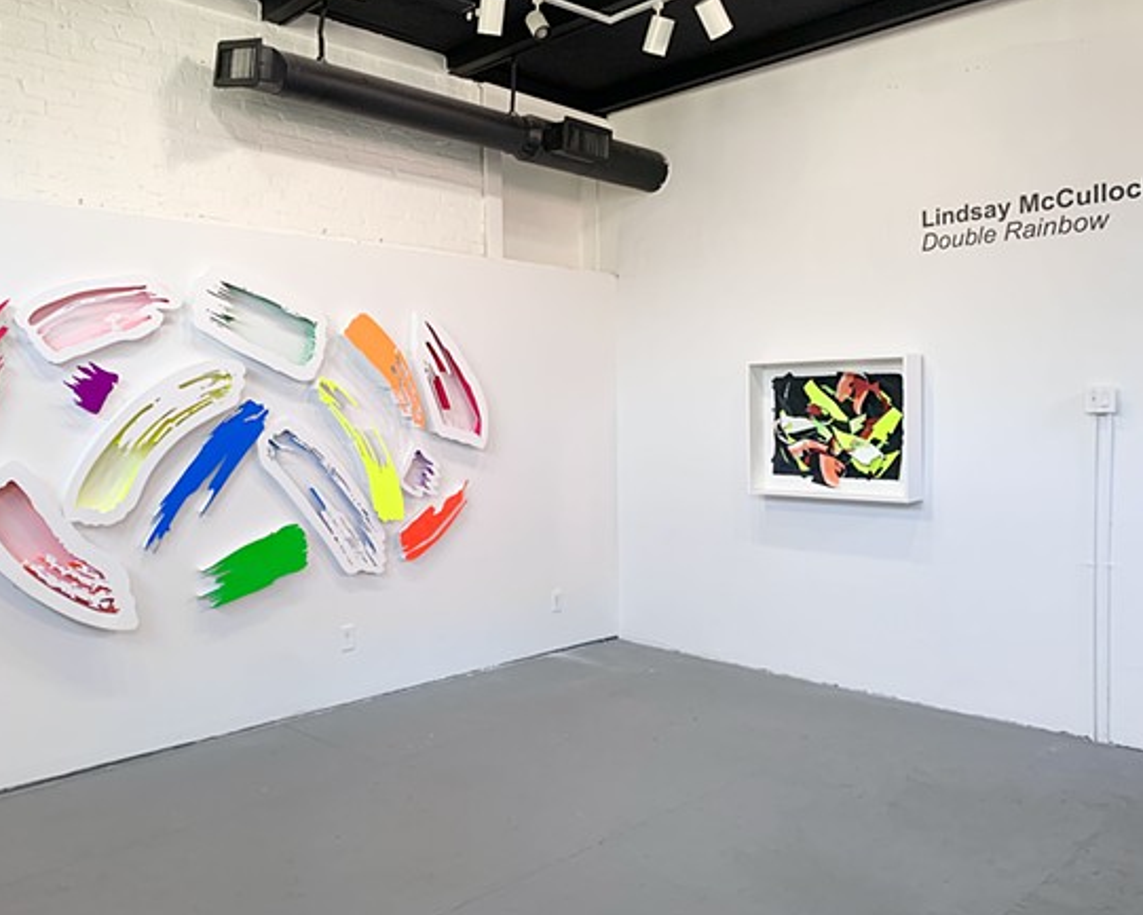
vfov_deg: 48.5
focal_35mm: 30
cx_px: 501
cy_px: 444
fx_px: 1015
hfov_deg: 58.6
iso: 80
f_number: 1.8
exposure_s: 1/120
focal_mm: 4.2
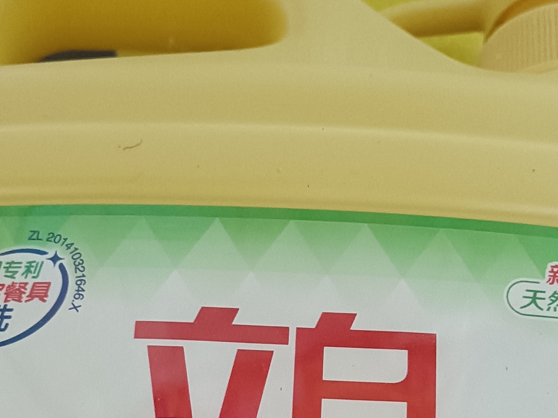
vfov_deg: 21.6
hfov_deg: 30.7
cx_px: 268
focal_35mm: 63
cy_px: 498
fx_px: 1015
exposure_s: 1/25
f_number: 1.9
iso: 1660
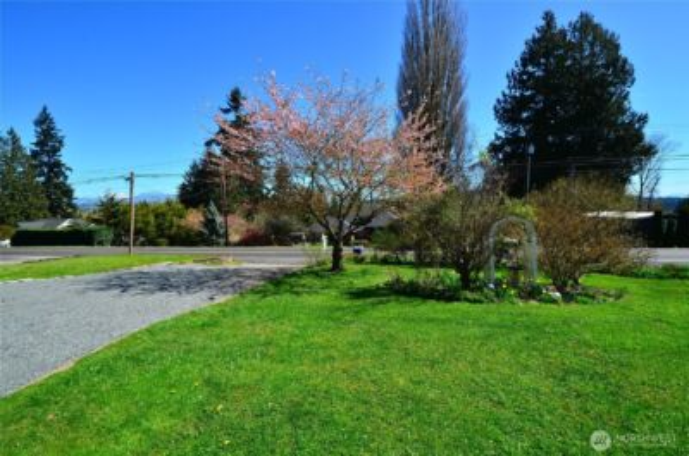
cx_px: 344
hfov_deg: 100.5
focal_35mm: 15
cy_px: 228
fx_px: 287
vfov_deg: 77.1
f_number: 8
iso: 100
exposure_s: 1/200
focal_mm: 10
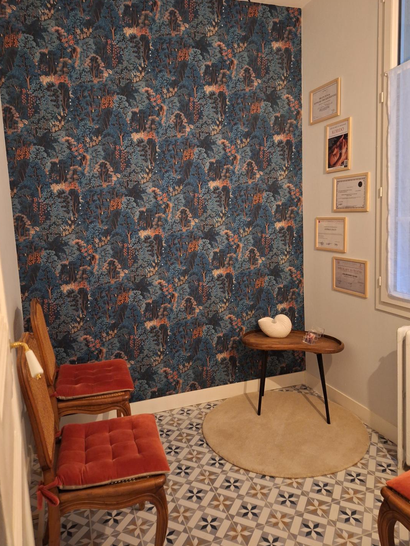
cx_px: 204
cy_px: 262
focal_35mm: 24
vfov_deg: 71.6
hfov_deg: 56.8
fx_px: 379
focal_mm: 5.54
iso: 500
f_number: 1.8
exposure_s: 1/20
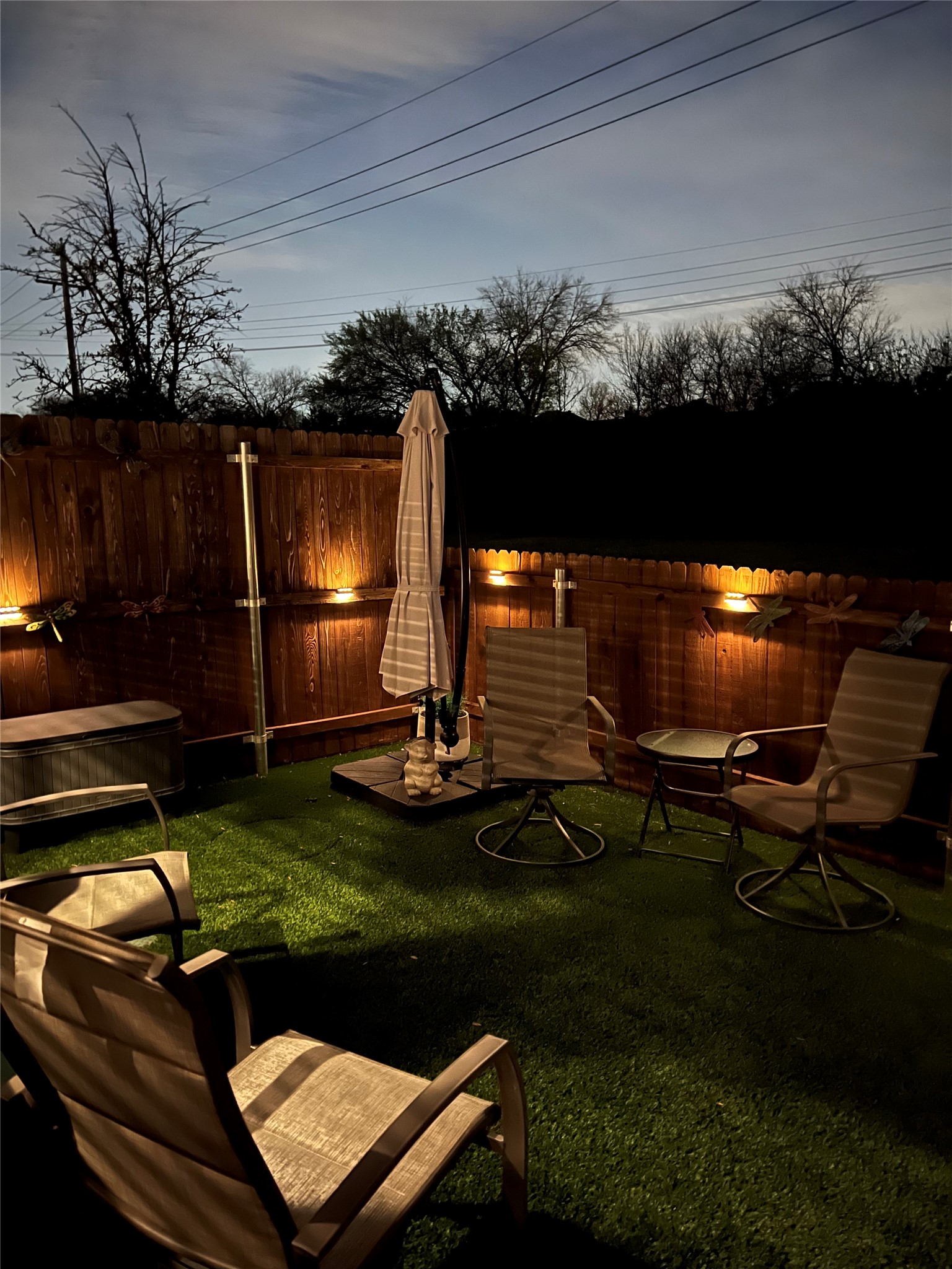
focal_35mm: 26
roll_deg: +1.7
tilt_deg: -9.6
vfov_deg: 67.3
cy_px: 634
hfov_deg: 53.1
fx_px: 953
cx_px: 476
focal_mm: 5.7
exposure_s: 1/5
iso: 2000
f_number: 1.5
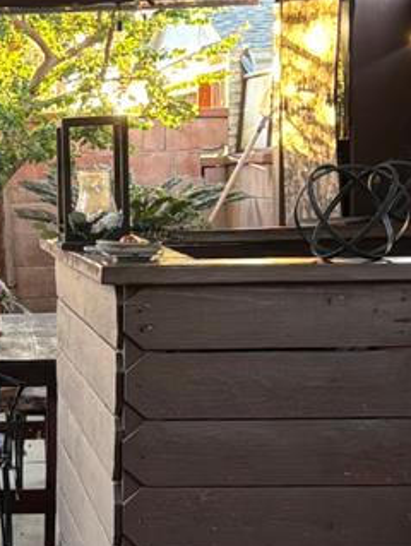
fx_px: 1928
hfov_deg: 11.8
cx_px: -131
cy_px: 454
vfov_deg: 16.0
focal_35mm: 122
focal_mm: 5.96
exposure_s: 1/81
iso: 125
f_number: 1.6
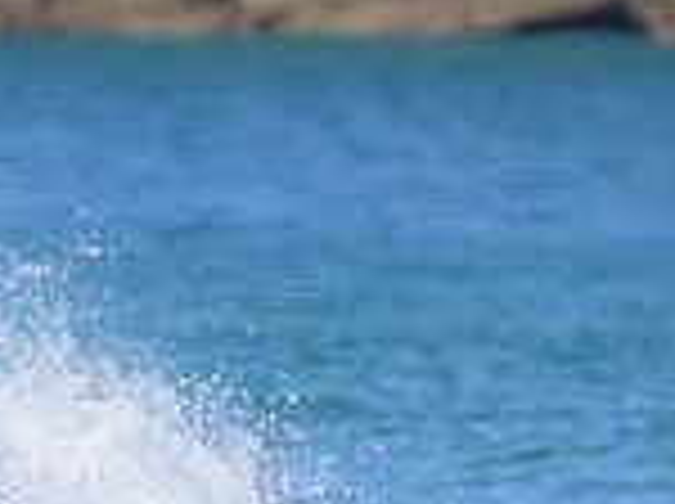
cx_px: -104
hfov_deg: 0.8
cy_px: 812
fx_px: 46354
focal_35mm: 2381
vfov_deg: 0.6
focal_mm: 640
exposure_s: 1/2000
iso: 1100
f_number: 11
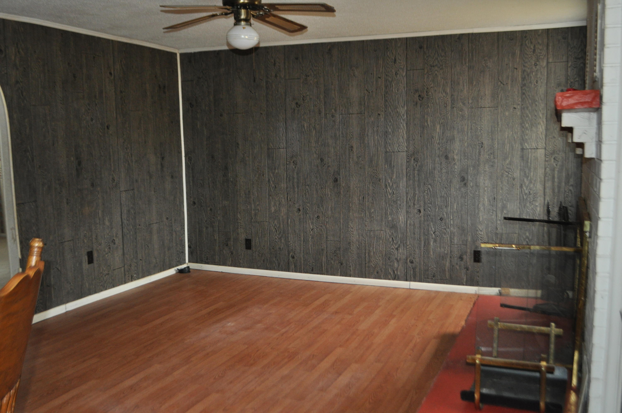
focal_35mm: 36
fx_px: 621
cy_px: 206
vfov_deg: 36.8
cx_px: 311
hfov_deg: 53.2
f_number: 4
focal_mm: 24
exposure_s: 1/60
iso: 800
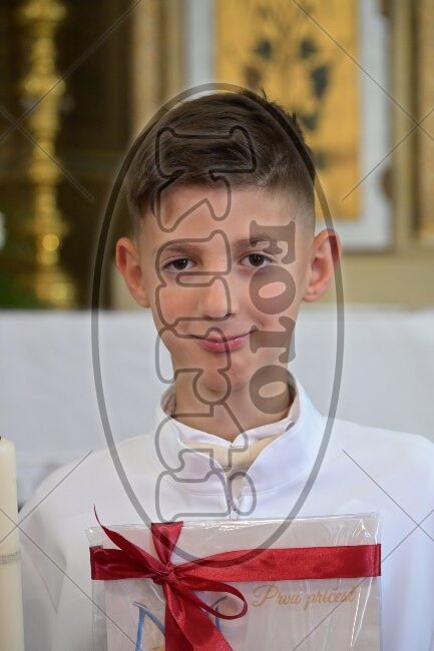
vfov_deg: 17.1
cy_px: 326
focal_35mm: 120
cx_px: 217
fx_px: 2171
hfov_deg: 11.4
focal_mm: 120
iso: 4000
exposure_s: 1/125
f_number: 5
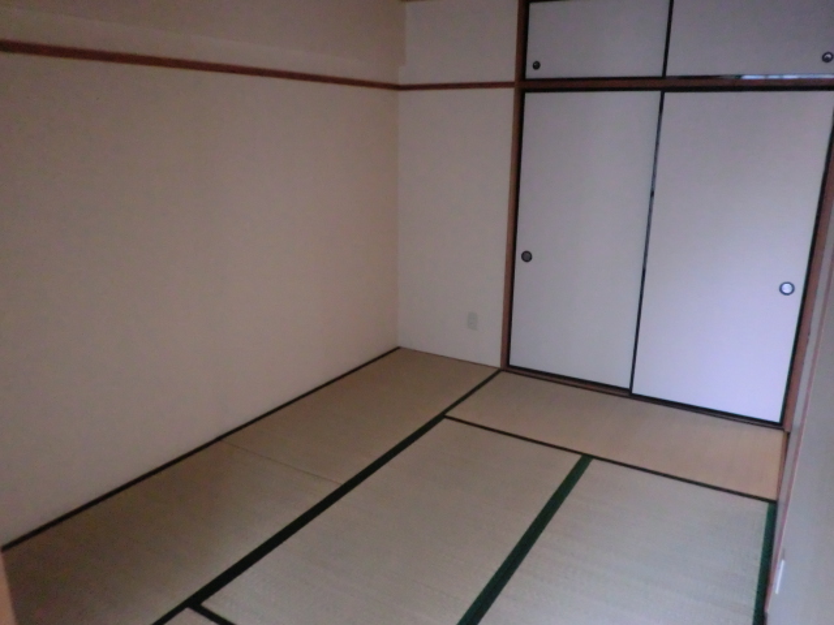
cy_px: 312
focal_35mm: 26
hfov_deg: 67.3
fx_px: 626
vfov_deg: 53.1
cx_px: 417
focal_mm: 4.7
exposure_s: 1/60
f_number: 2.8
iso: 640
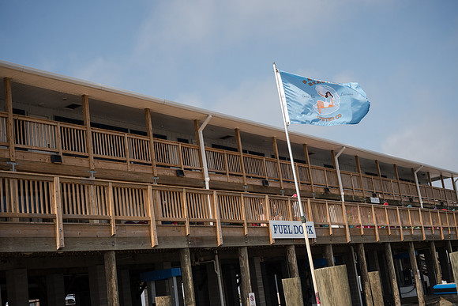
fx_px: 636
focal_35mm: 50
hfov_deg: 39.6
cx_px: 229
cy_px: 153
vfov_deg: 27.0
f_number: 7.1
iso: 200
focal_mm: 50
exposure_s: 1/1000
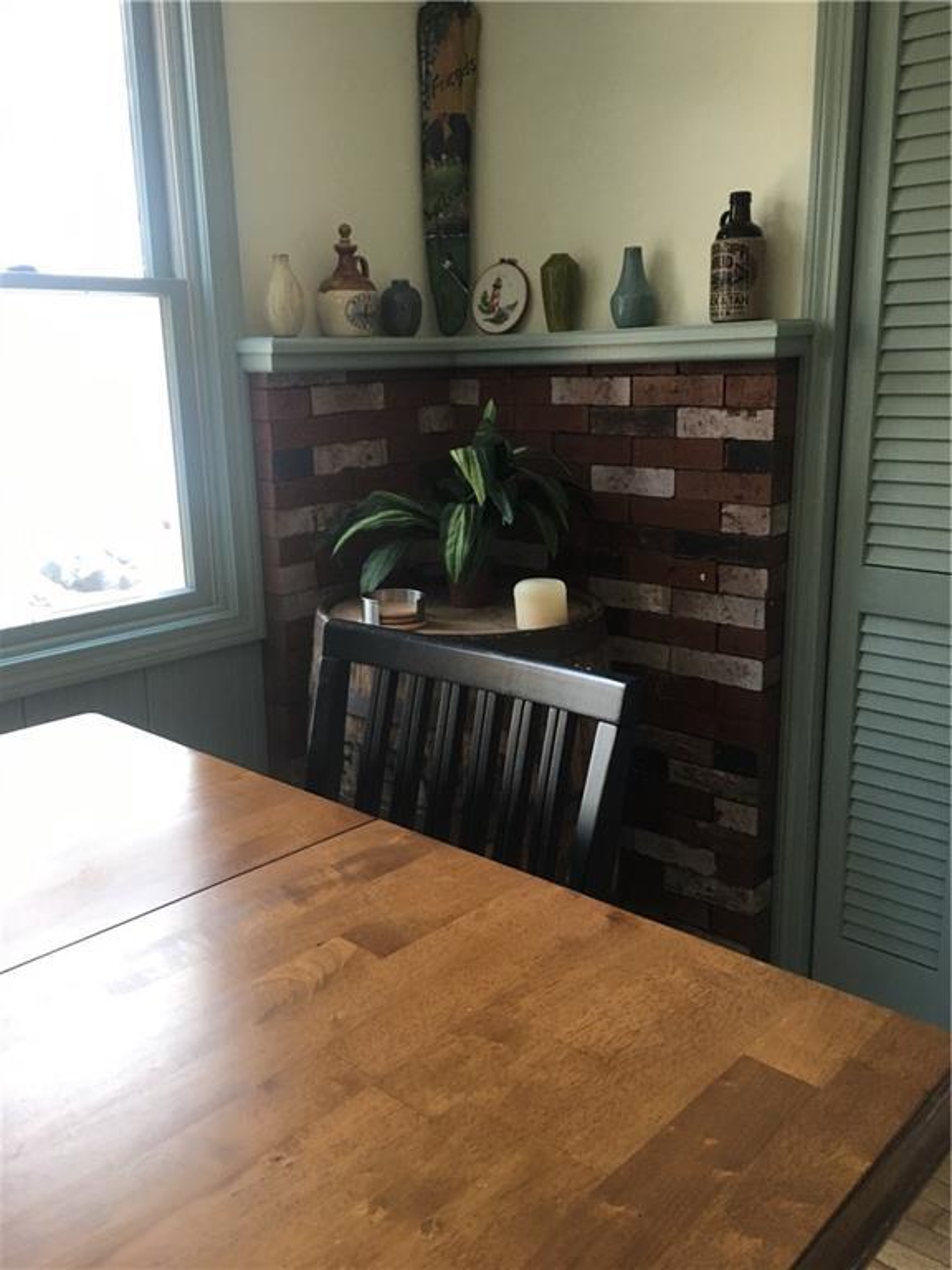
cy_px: 635
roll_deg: +1.1
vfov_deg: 61.7
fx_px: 1063
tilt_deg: -13.1
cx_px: 476
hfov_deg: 48.2
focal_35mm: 29
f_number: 2.2
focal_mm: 4.15
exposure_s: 1/30
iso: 32
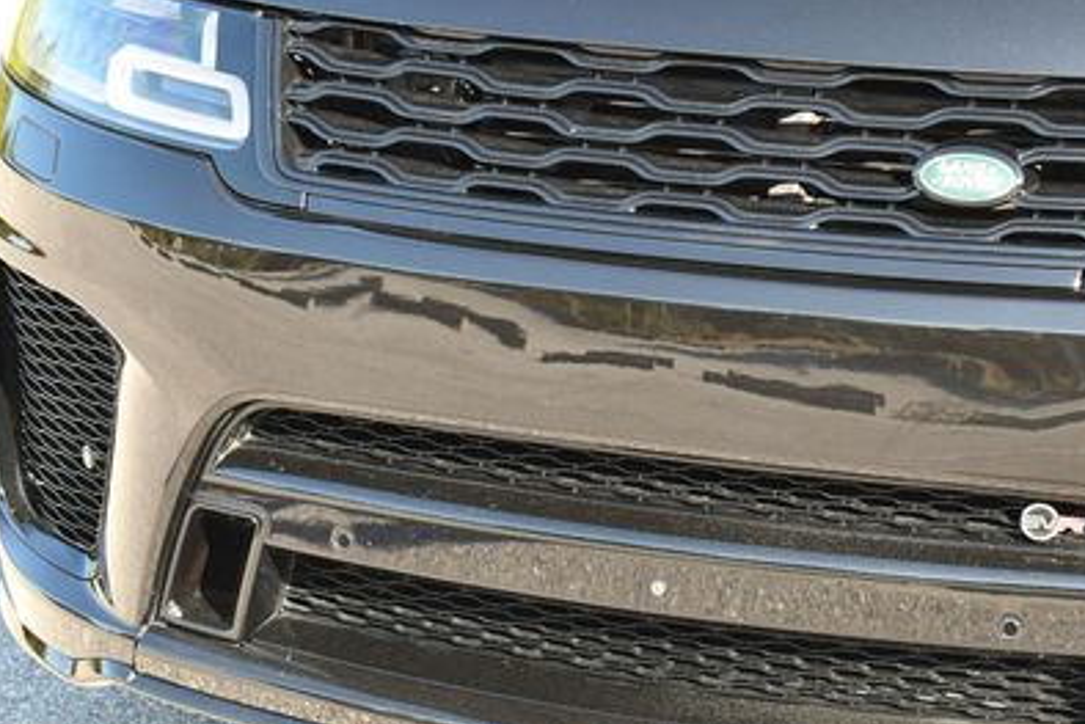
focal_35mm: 104
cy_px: 385
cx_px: 766
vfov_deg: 13.2
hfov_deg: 19.5
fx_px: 3135
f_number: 5
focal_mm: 32
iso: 400
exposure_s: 1/250
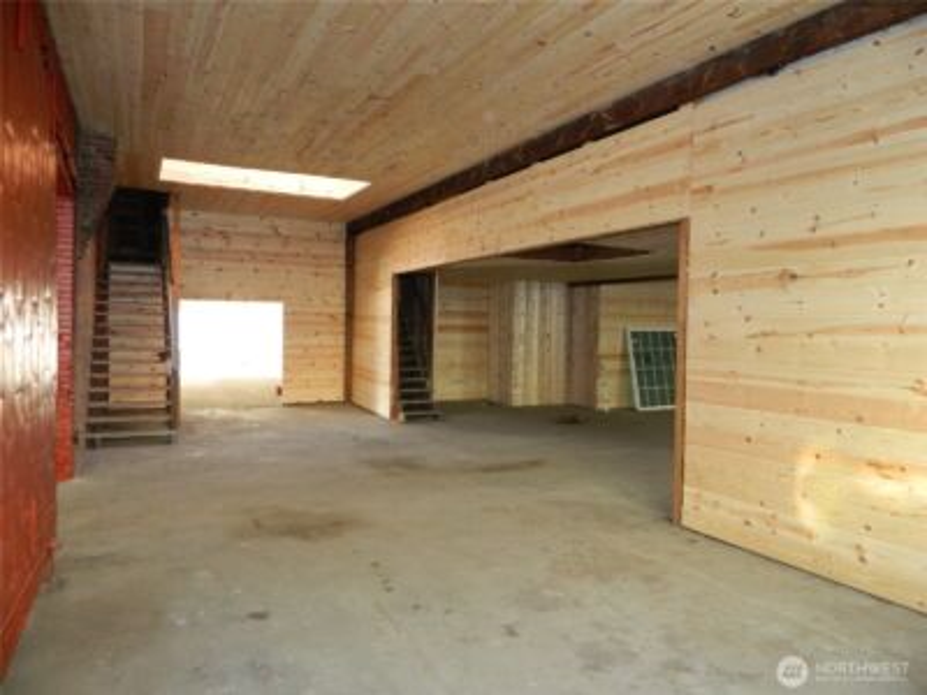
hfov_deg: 69.4
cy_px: 348
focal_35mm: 25
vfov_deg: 54.9
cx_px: 464
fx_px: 669
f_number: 3.1
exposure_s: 1/30
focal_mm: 4.5
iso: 360
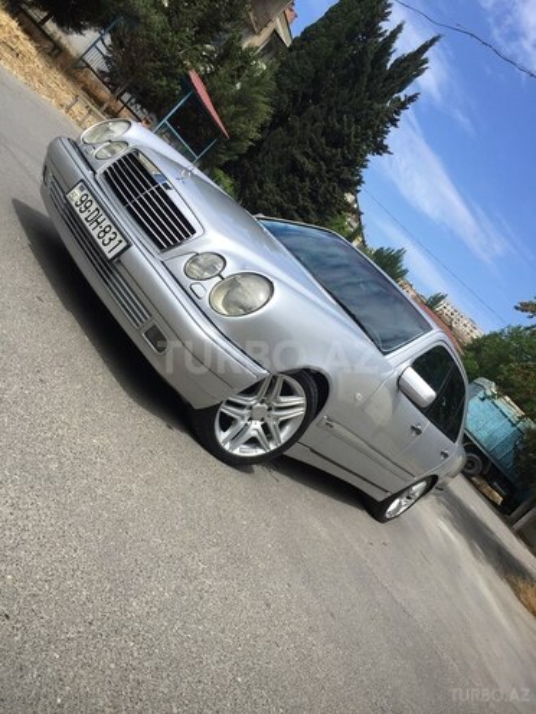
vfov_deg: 61.7
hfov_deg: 48.2
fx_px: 599
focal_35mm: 29
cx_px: 268
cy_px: 357
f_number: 2.2
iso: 32
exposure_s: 1/2198
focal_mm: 4.15
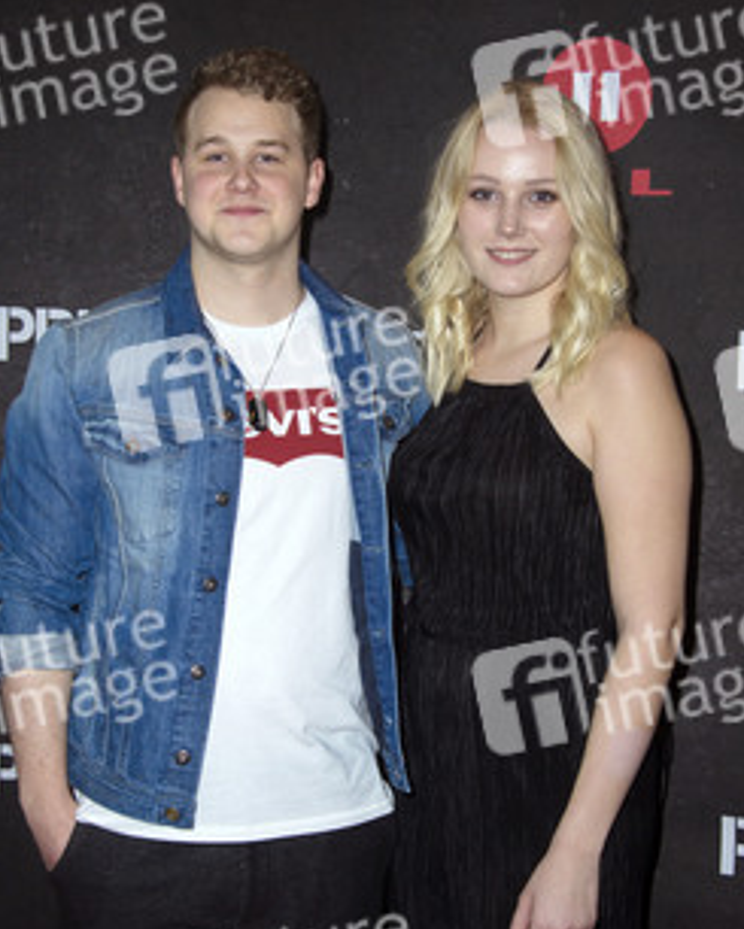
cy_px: 531
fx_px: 2091
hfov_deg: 20.2
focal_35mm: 76
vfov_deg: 25.0
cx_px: 354
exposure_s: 1/200
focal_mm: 62
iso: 800
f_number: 6.3
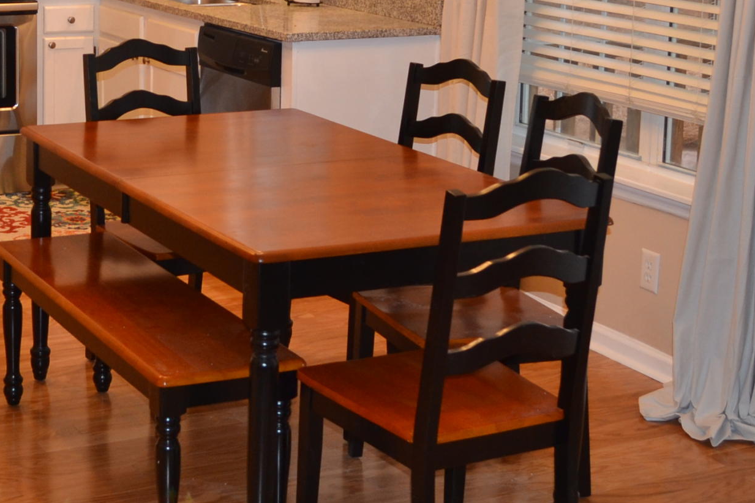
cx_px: 167
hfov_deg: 27.2
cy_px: 59
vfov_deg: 18.4
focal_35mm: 73
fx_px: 1531
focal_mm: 20
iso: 400
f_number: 3.8
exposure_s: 1/60
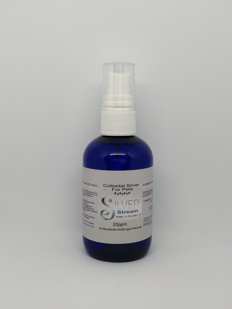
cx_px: 116
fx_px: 214
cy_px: 154
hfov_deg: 56.8
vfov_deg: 71.6
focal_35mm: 24
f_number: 1.7
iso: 100
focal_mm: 4.1
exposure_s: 1/198
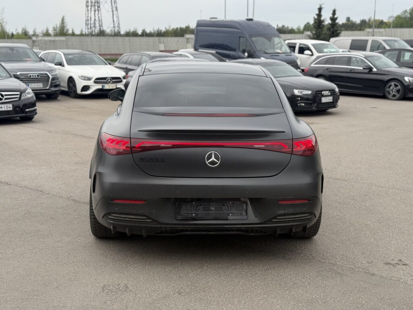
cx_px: 206
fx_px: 573
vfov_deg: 30.3
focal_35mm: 48
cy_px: 155
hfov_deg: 39.7
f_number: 1.78
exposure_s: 1/418
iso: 64
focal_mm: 6.76
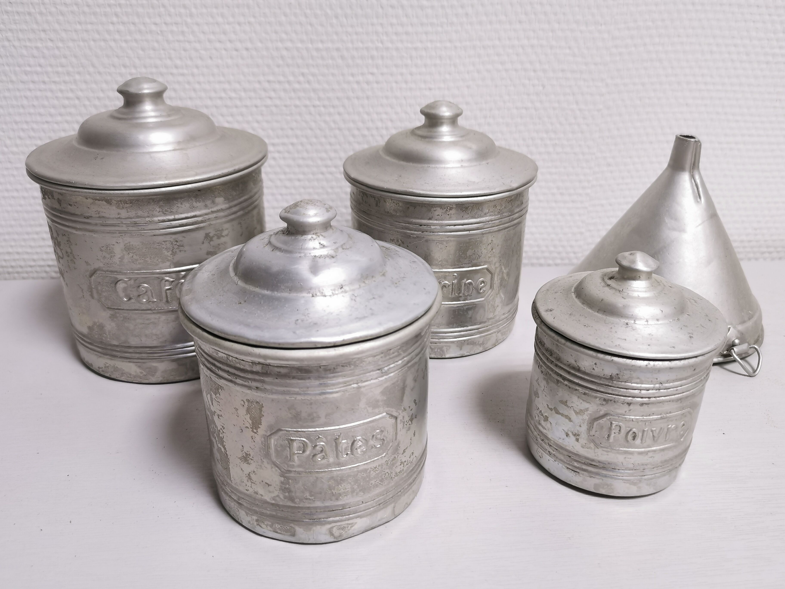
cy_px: 294
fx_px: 658
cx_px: 392
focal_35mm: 29
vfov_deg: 48.2
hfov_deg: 61.7
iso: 125
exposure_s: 1/50
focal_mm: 5.58
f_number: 1.8
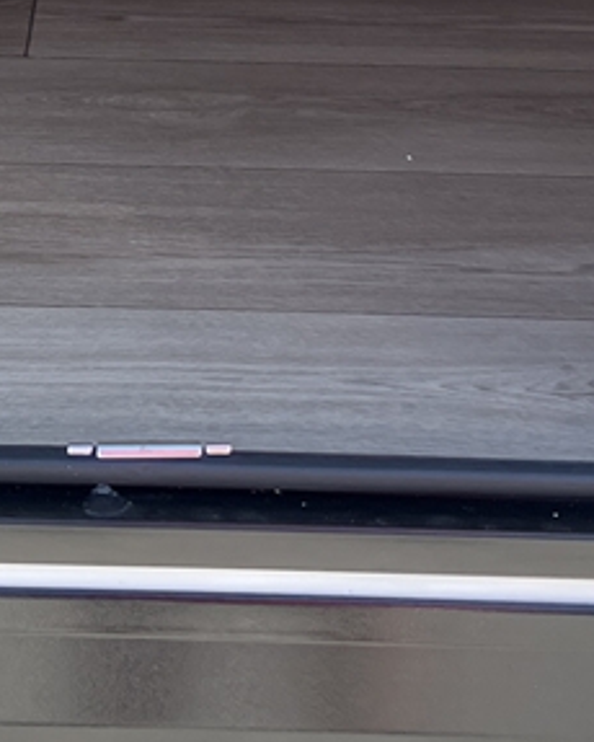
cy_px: -21
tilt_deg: -15.6
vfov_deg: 17.6
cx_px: 163
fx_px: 2327
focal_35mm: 106
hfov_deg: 14.5
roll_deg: -0.4
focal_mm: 5.7
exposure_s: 1/827
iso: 50
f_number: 1.5
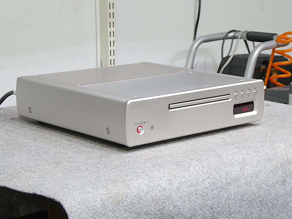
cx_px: 146
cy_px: 110
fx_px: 759
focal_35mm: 90
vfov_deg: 16.4
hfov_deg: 21.8
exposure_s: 1/10
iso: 200
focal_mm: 16.1
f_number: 4.9
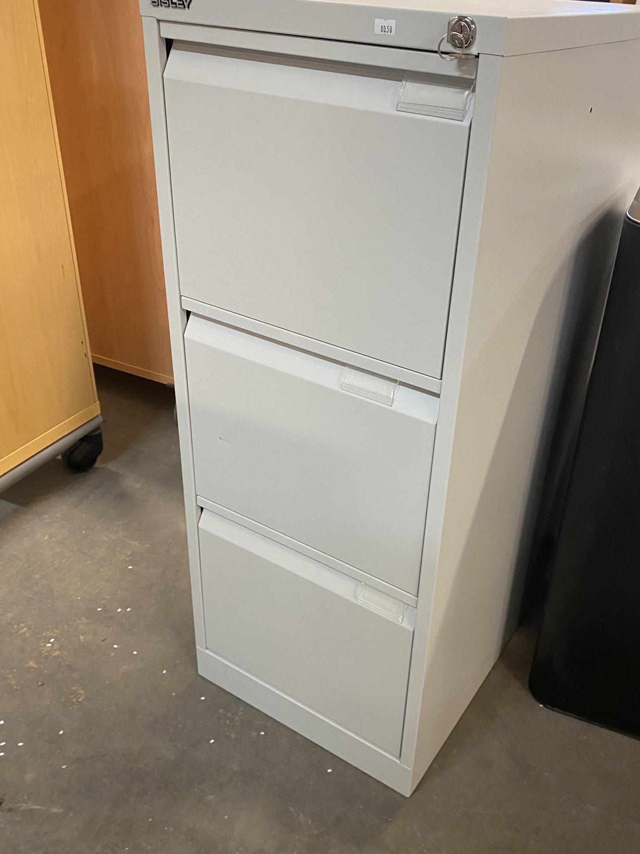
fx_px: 764
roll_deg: -1.5
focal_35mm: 31
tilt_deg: -31.0
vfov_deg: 58.4
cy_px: 418
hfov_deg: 45.2
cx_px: 377
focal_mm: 4.25
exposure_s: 1/50
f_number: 1.8
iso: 200
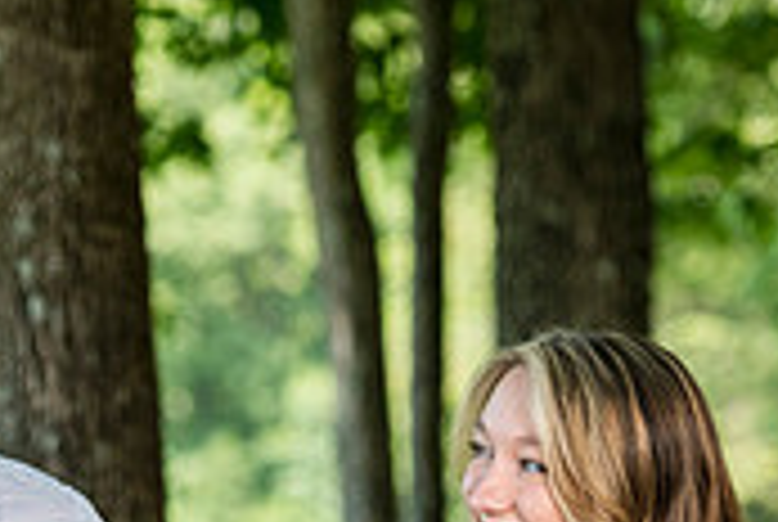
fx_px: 6884
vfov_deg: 4.3
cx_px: 202
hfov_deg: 6.5
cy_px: 646
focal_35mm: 318
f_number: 3.5
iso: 400
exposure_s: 1/1000
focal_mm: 95
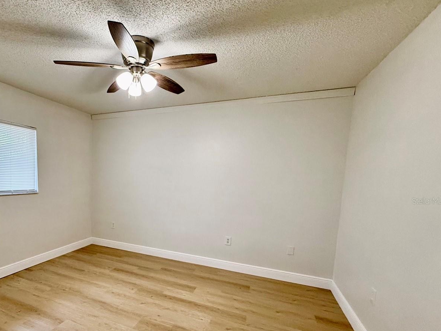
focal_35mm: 19
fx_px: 242
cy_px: 201
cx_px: 148
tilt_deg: -6.6
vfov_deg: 67.9
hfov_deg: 81.9
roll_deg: -1.7
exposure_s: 1/120
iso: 250
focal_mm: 2.22
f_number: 2.2
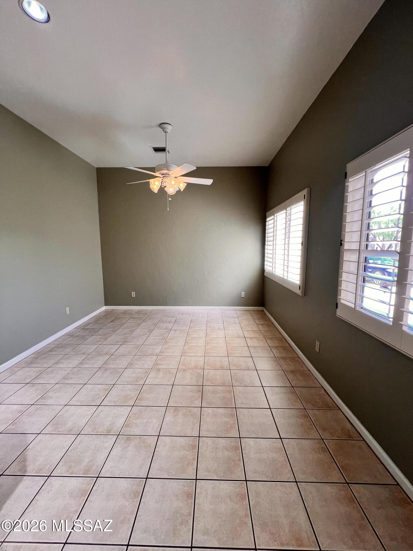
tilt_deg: -6.8
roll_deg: -0.5
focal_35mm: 13
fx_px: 207
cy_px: 276
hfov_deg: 89.9
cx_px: 206
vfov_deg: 106.2
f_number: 1.8
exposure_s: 1/120
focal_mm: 1.57
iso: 80
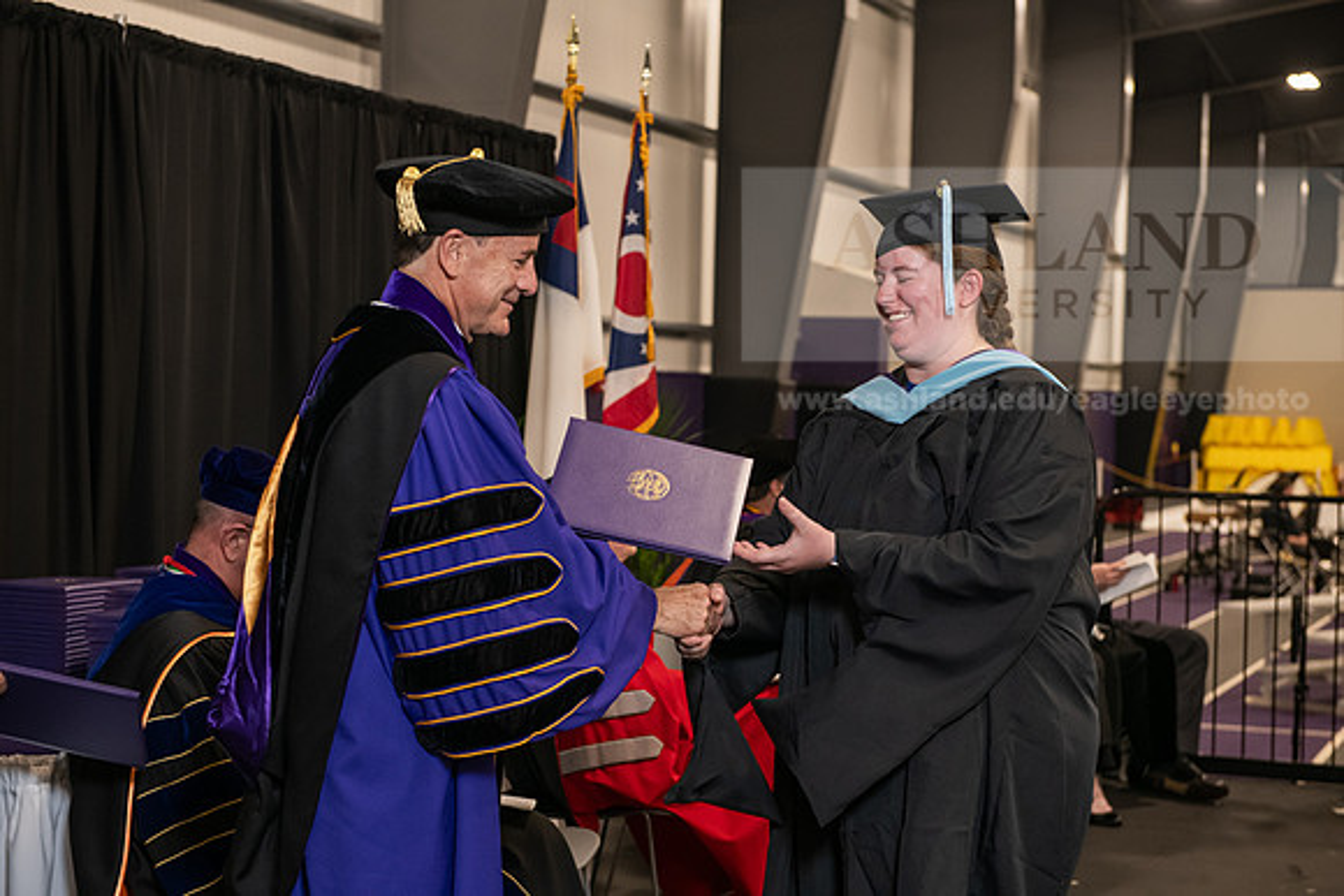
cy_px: 448
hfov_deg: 30.5
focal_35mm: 66
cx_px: 672
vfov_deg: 20.6
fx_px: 2464
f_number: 5
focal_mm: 66
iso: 2000
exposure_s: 1/125
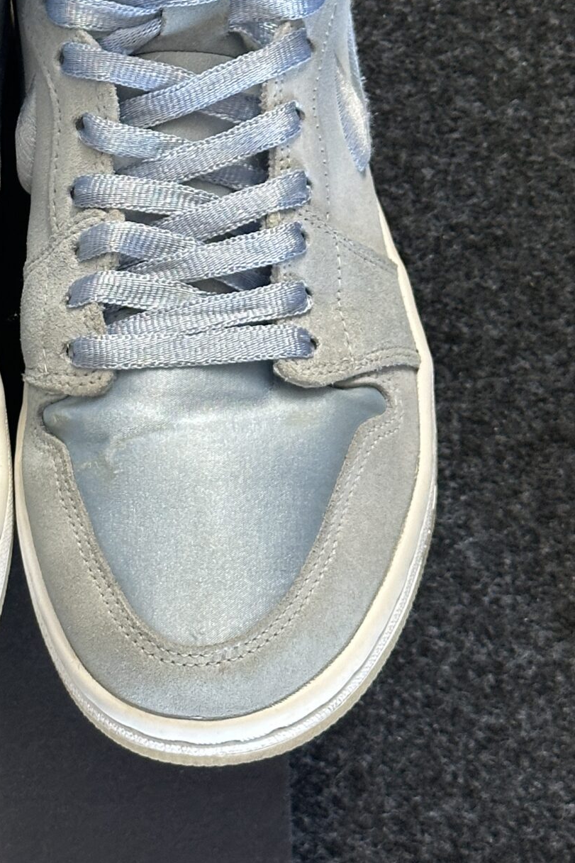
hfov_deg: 12.8
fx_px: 2516
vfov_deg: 19.3
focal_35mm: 105
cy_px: 195
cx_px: -38
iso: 160
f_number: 1.78
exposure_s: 1/33
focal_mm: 6.86
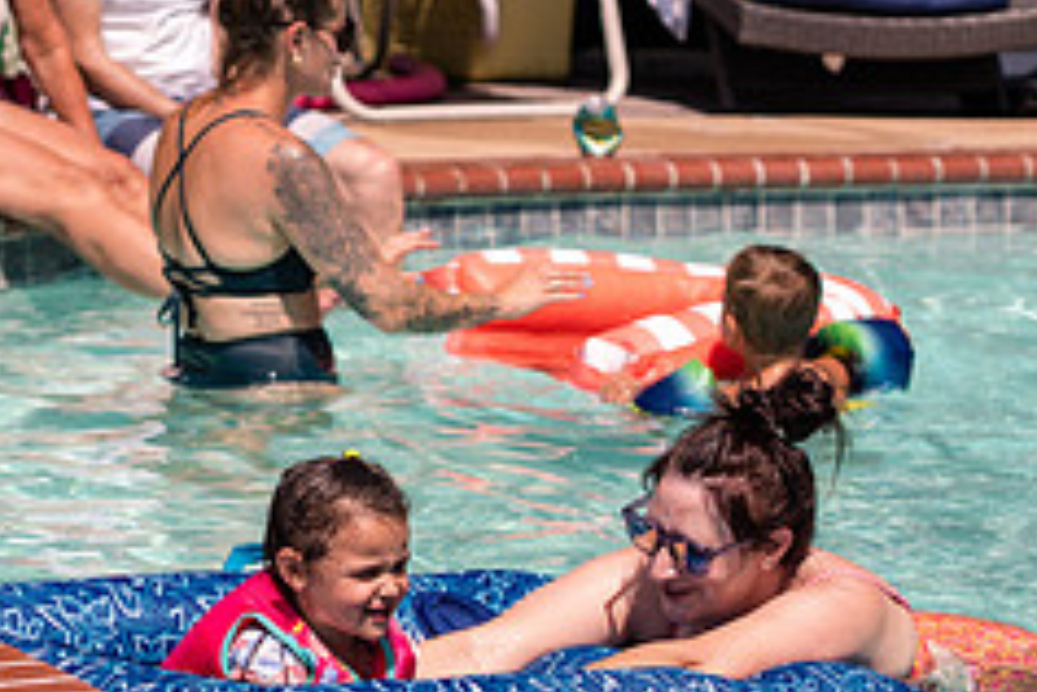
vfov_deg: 6.0
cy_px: 569
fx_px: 6625
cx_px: 225
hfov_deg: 8.9
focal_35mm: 230
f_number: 3.2
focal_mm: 85
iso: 200
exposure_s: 1/4000
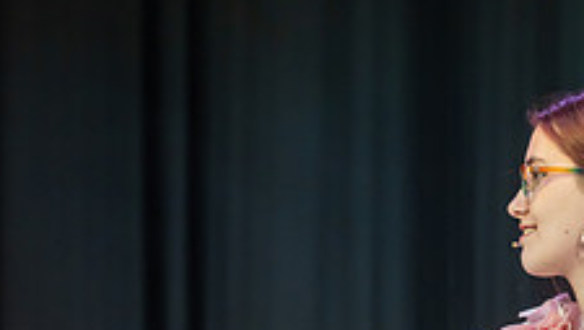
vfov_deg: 2.0
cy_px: 459
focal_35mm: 622
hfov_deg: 3.5
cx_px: 59
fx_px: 9640
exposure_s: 1/400
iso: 1000
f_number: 2.8
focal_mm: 200
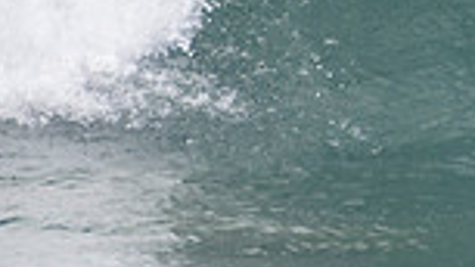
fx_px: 37590
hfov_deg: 0.7
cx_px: 767
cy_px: -138
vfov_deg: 0.4
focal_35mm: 2985
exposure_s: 1/4000
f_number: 5.6
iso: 720
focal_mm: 500
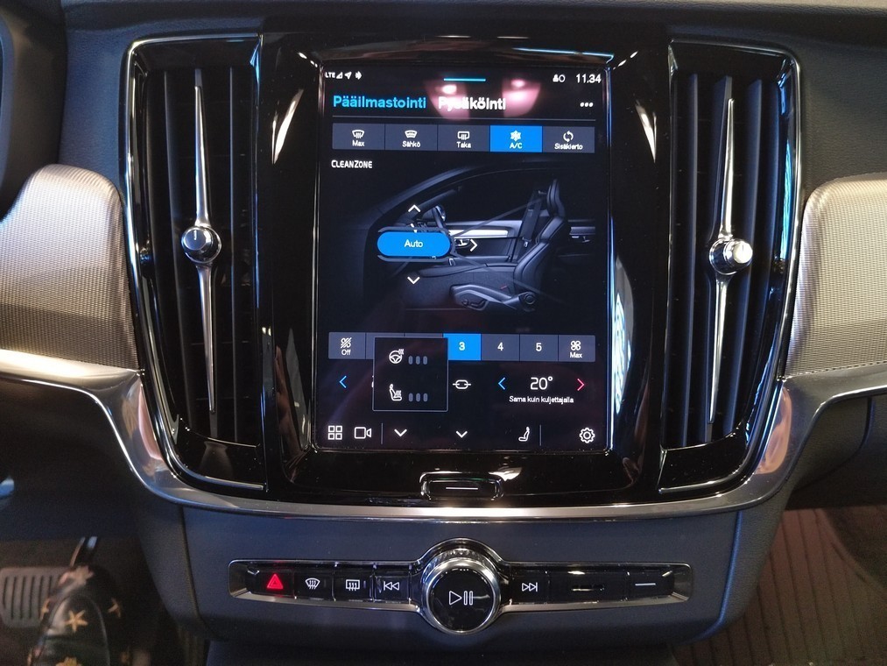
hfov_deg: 61.7
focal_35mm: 29
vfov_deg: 48.2
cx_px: 444
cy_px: 333
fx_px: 743
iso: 3872
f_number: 1.9
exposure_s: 1/40
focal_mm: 5.52
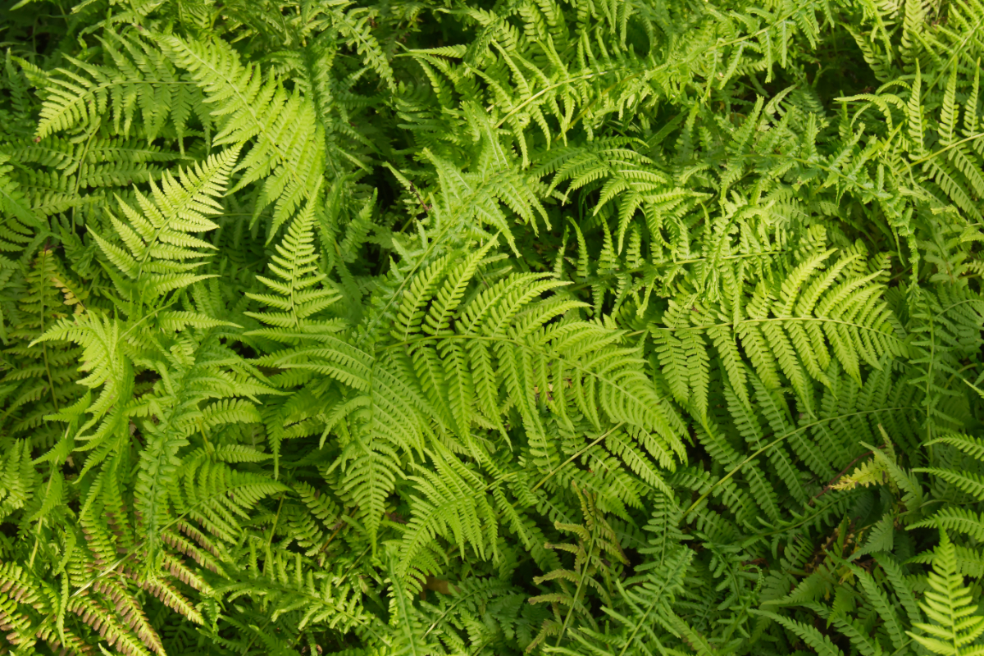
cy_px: 328
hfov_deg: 24.6
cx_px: 492
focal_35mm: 82
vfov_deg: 16.6
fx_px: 2255
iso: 800
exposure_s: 1/100
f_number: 13
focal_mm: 55
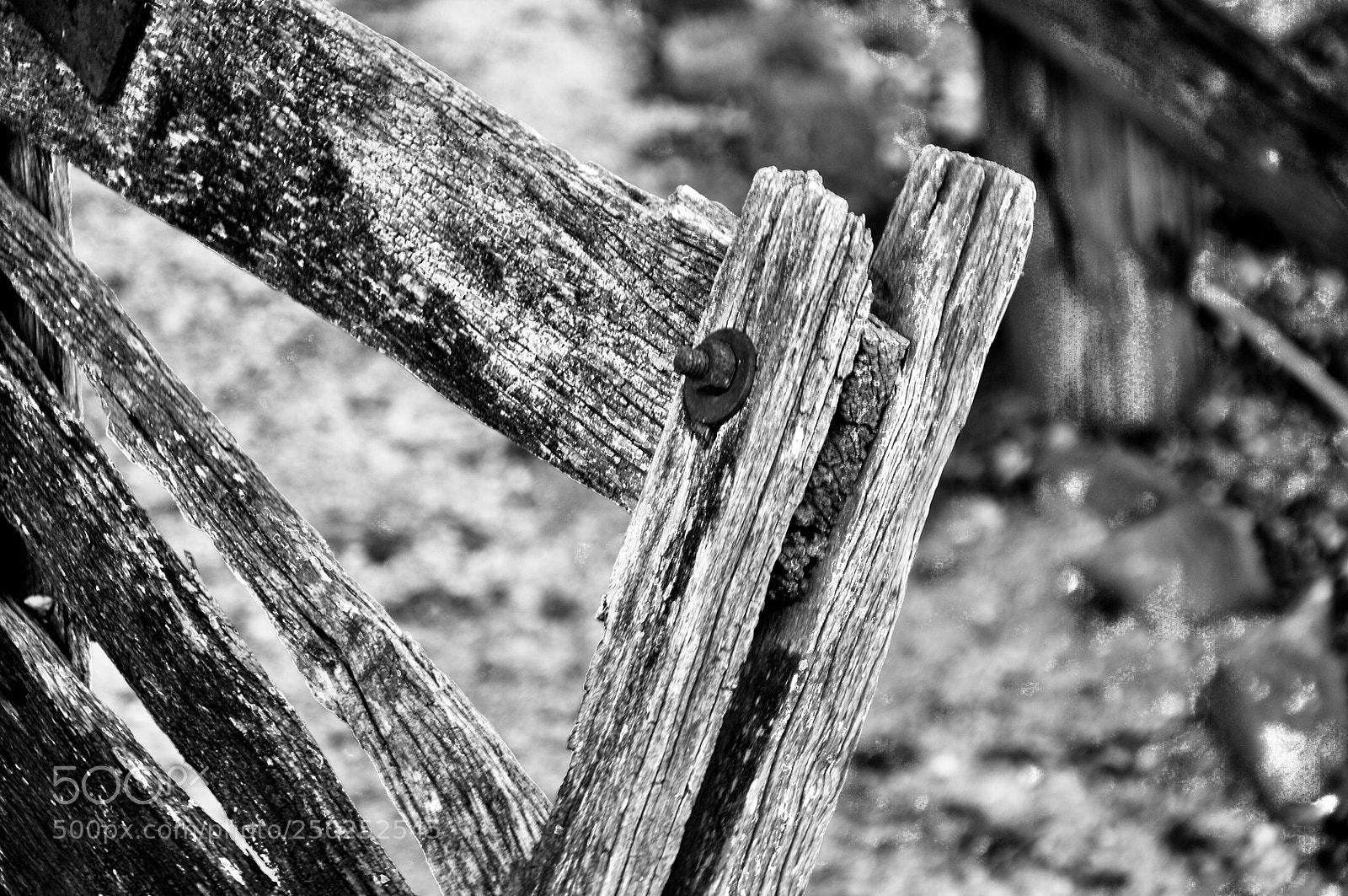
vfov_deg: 10.7
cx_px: 674
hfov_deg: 16.1
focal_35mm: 128
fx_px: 4769
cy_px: 448
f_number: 5.6
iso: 100
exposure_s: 1/8
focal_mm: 85
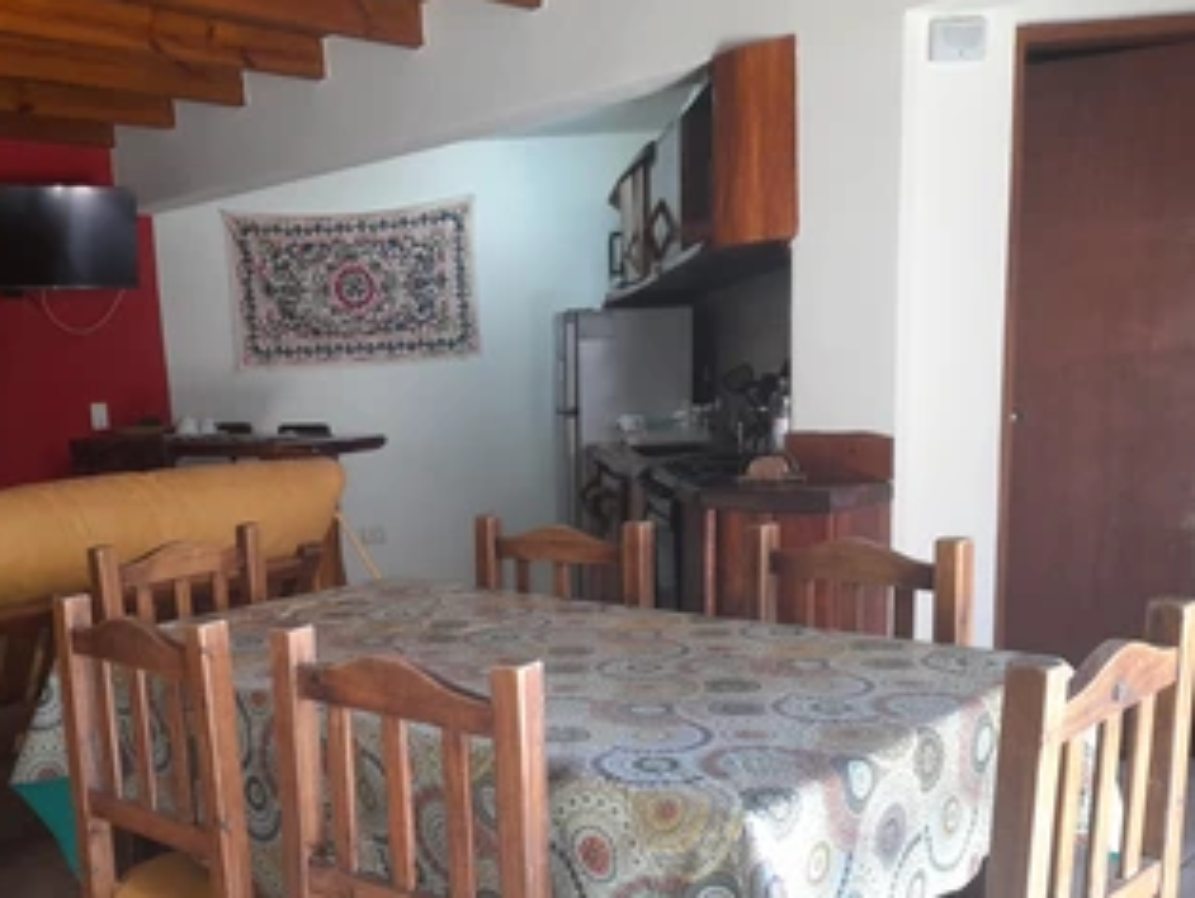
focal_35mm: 35
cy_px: 613
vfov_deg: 40.2
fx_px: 1209
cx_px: 419
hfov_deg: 51.8
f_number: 2
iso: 250
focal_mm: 4.6
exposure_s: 1/50
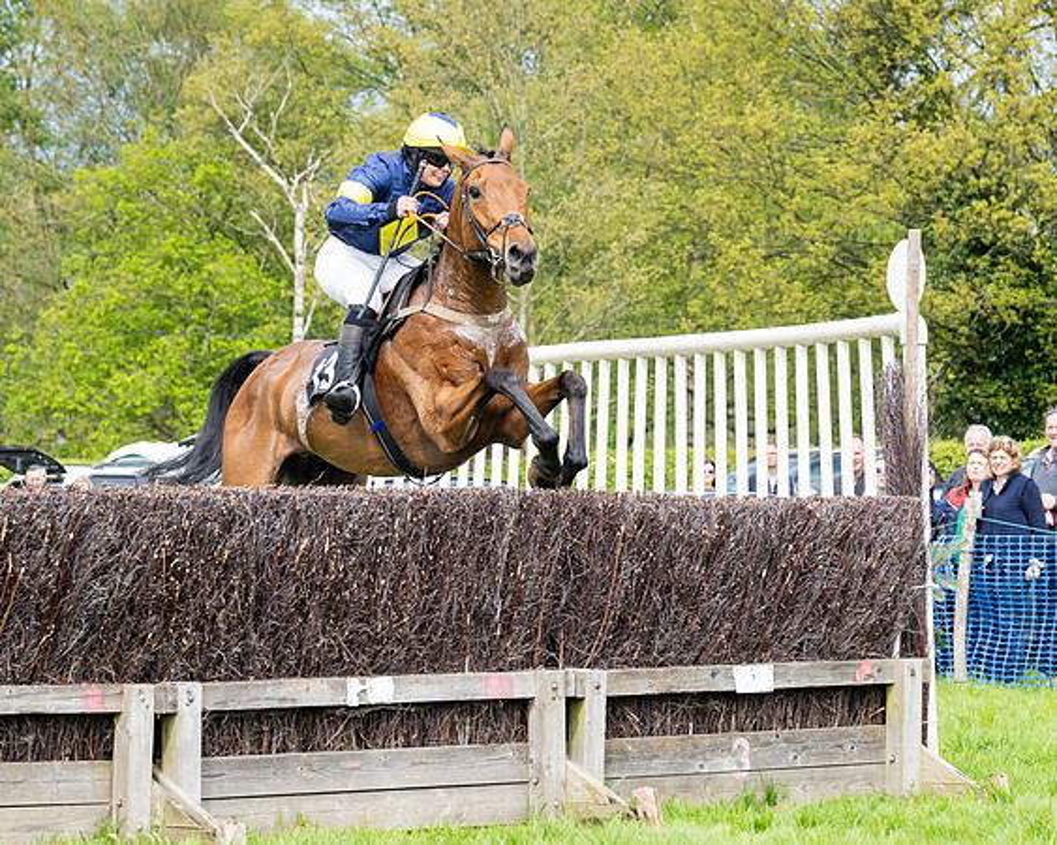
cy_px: 349
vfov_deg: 10.3
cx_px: 415
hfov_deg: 12.9
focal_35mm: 149
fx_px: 4668
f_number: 4
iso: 640
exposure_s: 1/2500
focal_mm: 77
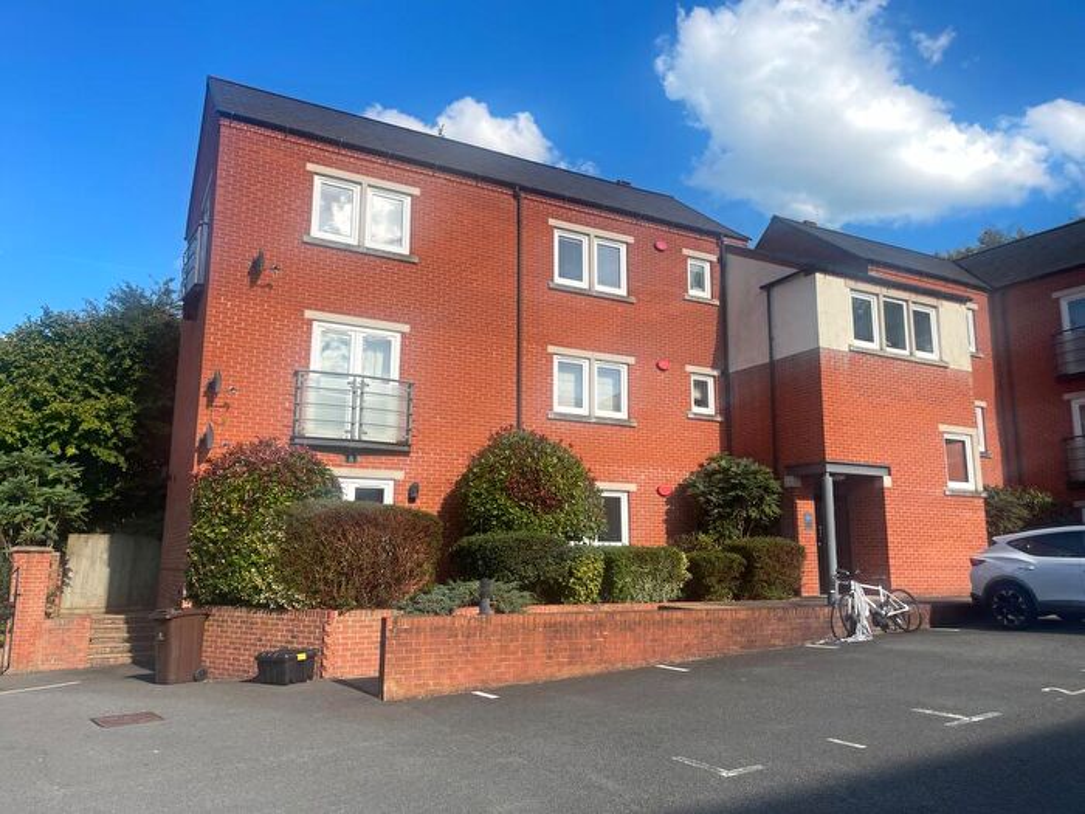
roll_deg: -0.7
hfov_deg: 69.4
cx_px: 542
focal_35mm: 25
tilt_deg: +9.2
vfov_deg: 54.9
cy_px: 407
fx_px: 784
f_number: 1.6
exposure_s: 1/2387
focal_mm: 5.1
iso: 32
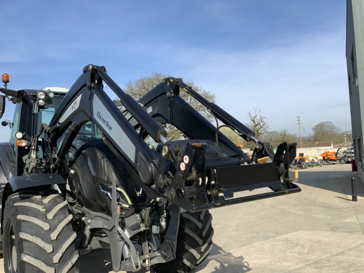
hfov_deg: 61.7
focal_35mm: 29
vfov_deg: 48.2
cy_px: 136
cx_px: 182
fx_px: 305
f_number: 1.8
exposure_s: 1/1730
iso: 16
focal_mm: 3
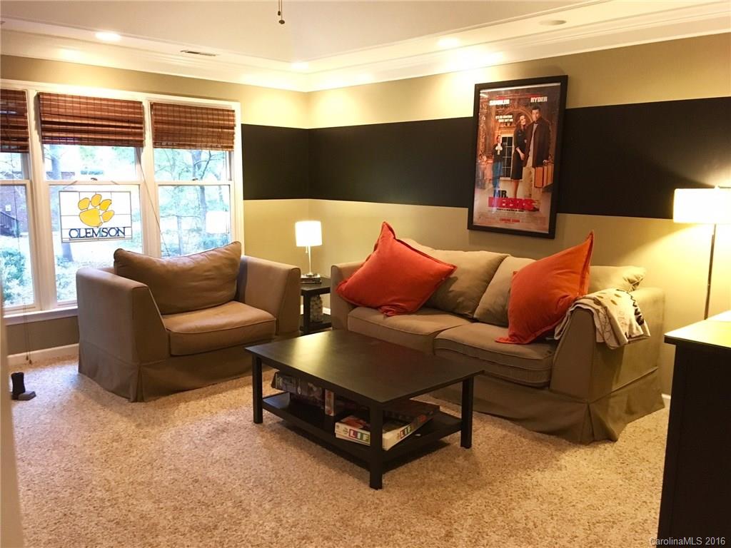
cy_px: 274
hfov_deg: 61.7
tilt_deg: -11.0
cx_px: 366
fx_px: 612
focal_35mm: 29
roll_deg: -0.6
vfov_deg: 48.2
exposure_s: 1/15
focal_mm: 4.15
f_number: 2.2
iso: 320
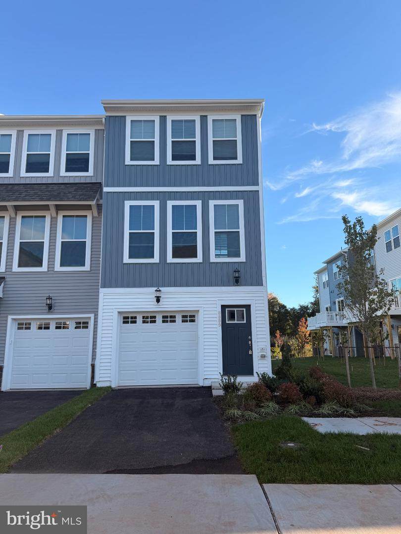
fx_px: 371
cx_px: 200
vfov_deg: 71.6
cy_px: 267
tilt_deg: +11.3
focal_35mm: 24
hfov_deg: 56.8
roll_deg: +1.7
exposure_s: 1/1901
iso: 80
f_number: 1.78
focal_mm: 6.76
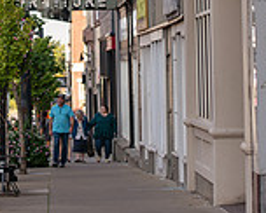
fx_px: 1971
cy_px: -39
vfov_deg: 6.2
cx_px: 75
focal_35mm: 250
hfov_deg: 7.7
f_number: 3.5
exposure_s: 1/500
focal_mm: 70
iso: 100
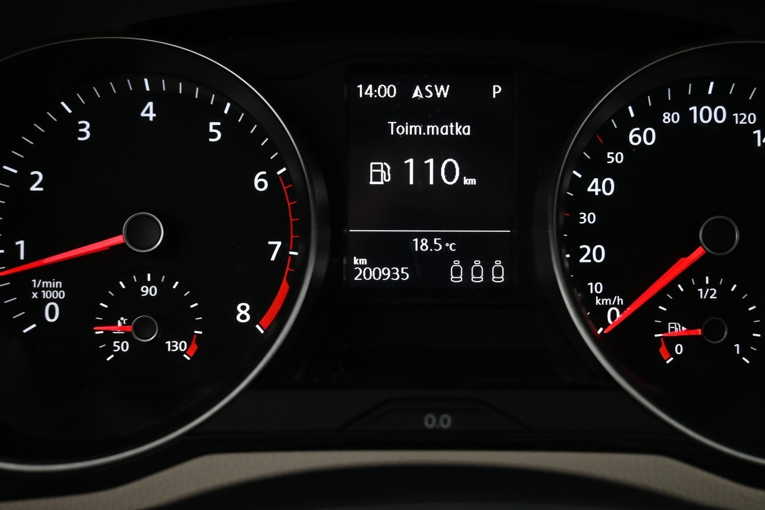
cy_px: 255
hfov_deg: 50.6
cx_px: 420
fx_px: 808
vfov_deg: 35.1
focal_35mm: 38
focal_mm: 20
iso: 800
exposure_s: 1/30
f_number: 3.8
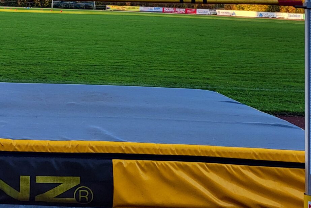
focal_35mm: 75
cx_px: -11
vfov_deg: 17.6
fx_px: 648
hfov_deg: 25.5
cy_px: -17
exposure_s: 1/353
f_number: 1.8
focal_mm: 5.4
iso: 40
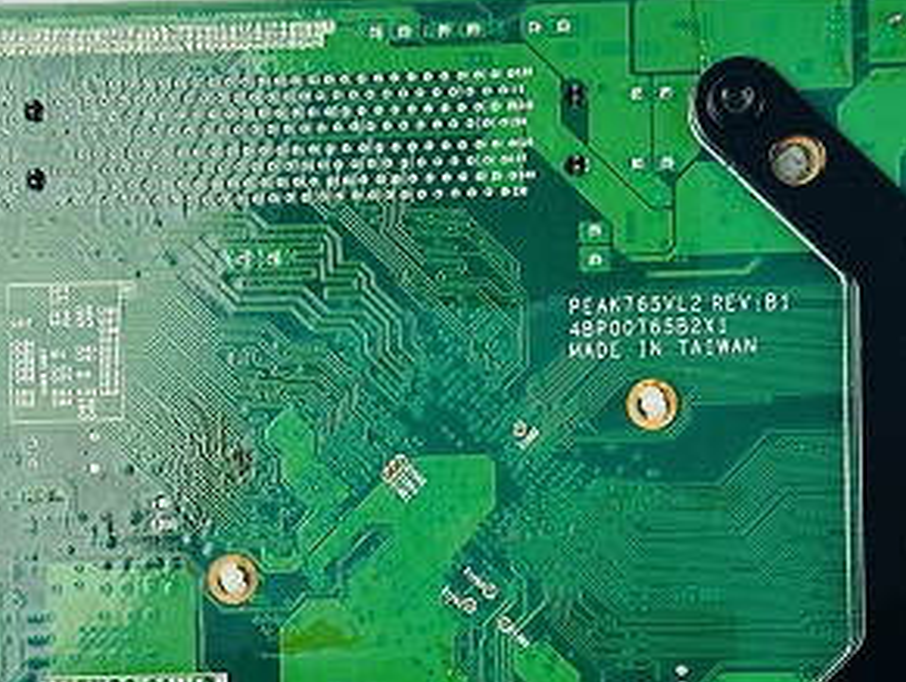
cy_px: 542
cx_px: 352
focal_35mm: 83
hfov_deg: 23.5
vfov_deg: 17.7
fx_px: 2175
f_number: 1.78
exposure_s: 1/120
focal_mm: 6.86
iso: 125
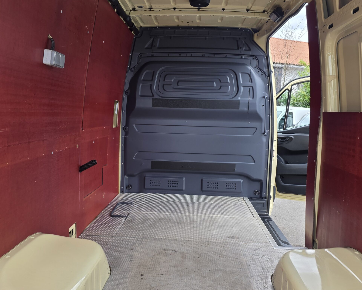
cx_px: 181
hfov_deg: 58.8
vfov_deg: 48.5
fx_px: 321
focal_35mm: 30
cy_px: 144
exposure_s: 1/180
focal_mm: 6.25
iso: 50
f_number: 1.7
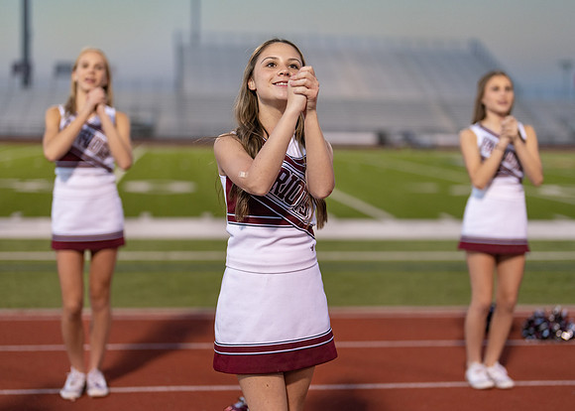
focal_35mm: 62
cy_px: 227
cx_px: 293
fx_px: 1015
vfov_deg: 22.9
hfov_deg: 31.6
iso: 400
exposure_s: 1/1000
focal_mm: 50
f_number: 1.2
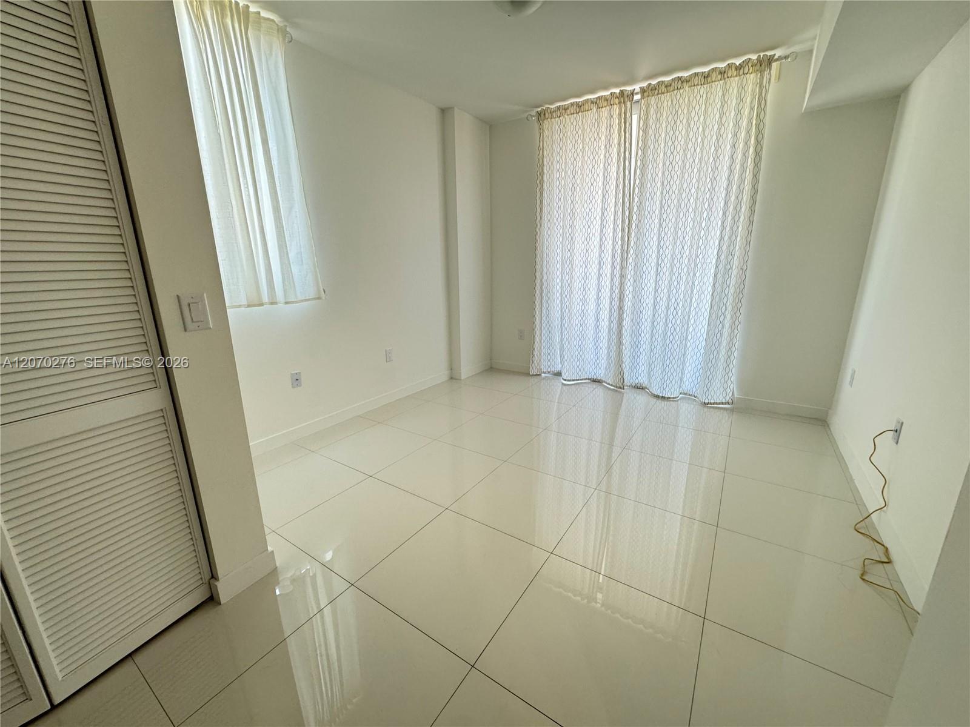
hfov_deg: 102.1
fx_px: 392
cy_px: 364
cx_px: 485
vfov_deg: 85.7
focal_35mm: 14
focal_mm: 2.22
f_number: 2.2
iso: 200
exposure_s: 1/120
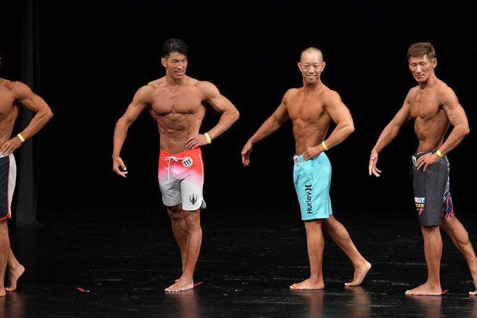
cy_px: 159
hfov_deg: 8.1
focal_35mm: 255
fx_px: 3377
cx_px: 238
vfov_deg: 5.4
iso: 3200
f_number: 5.6
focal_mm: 170
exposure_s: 1/400
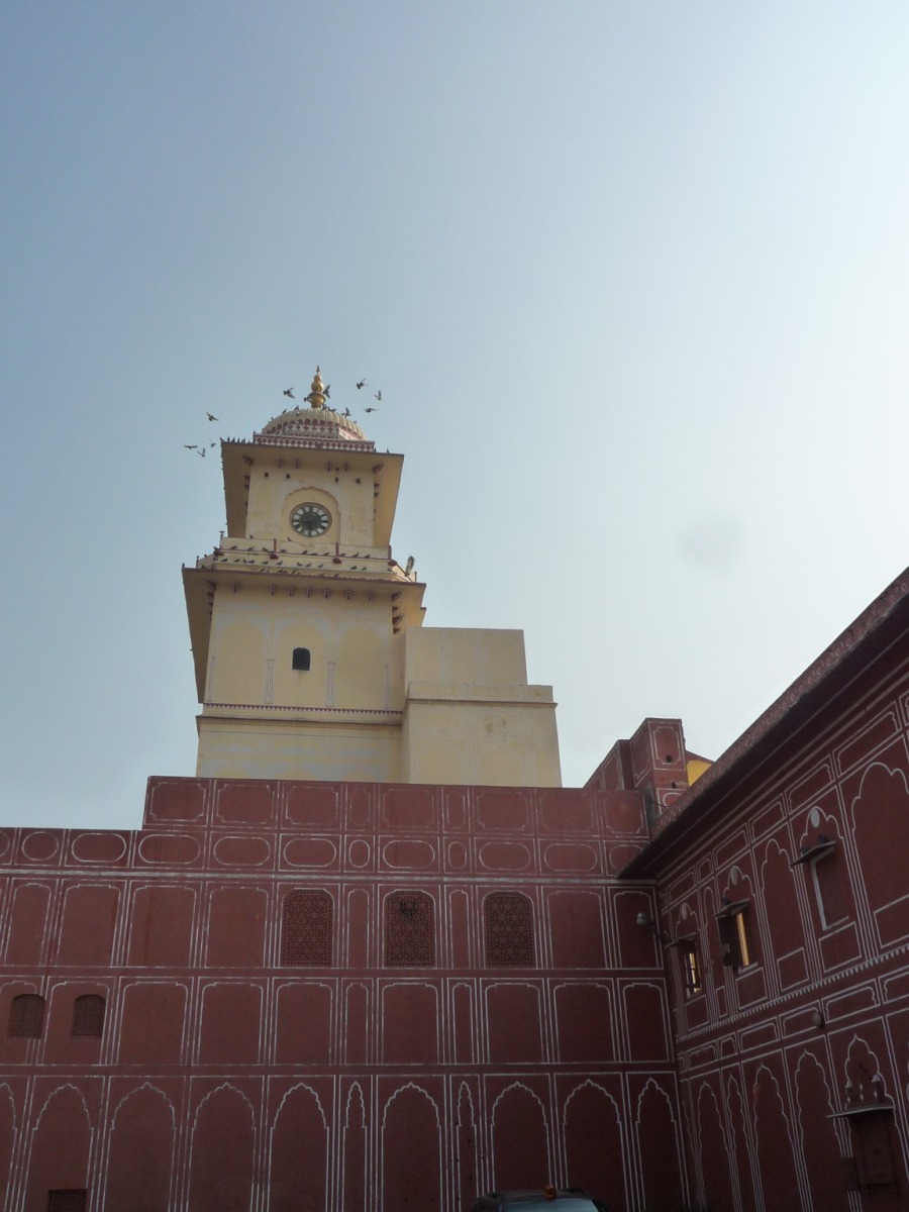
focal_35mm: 31
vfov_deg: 58.4
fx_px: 1085
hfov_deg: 45.4
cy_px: 606
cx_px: 454
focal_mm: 4.5
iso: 160
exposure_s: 1/800
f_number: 5.6
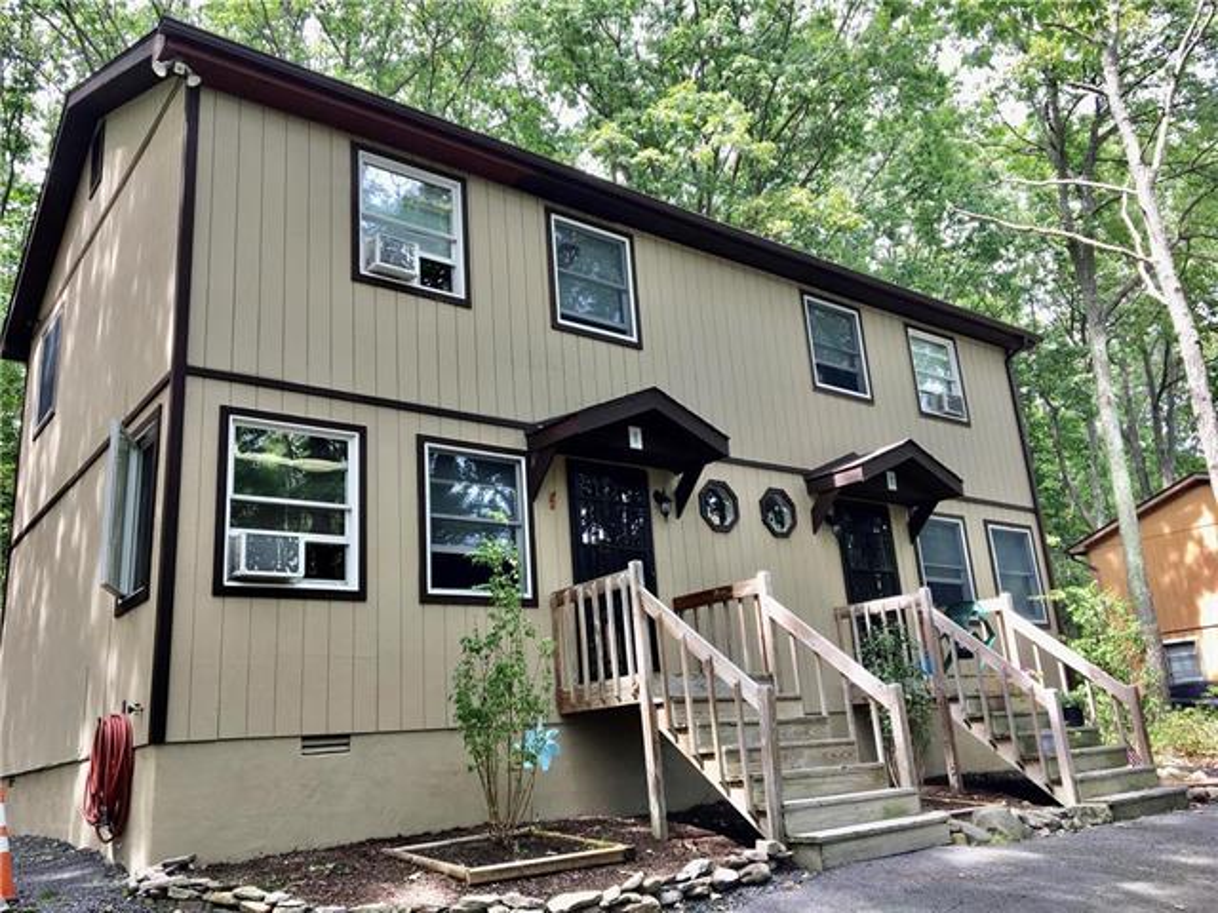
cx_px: 609
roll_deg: +4.0
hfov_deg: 61.7
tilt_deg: +16.8
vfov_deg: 48.2
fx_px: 1020
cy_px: 456
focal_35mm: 29
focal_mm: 4.15
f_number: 2.2
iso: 25
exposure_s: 1/120
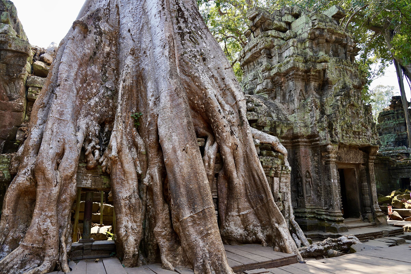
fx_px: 274
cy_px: 137
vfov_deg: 53.1
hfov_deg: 73.7
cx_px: 206
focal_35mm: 24
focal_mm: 24
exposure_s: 1/100
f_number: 5
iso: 100
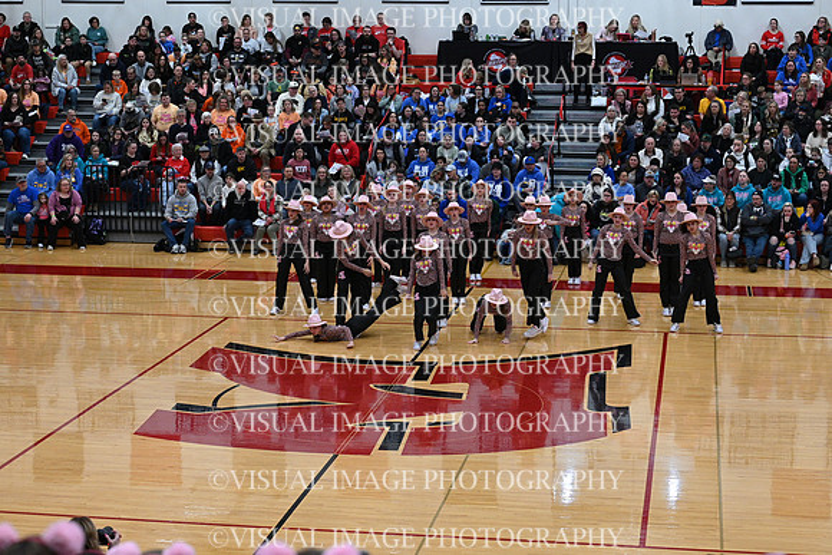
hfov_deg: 28.8
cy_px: 278
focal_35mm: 70
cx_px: 416
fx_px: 1618
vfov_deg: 19.5
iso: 4000
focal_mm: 70
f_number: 4
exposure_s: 1/400
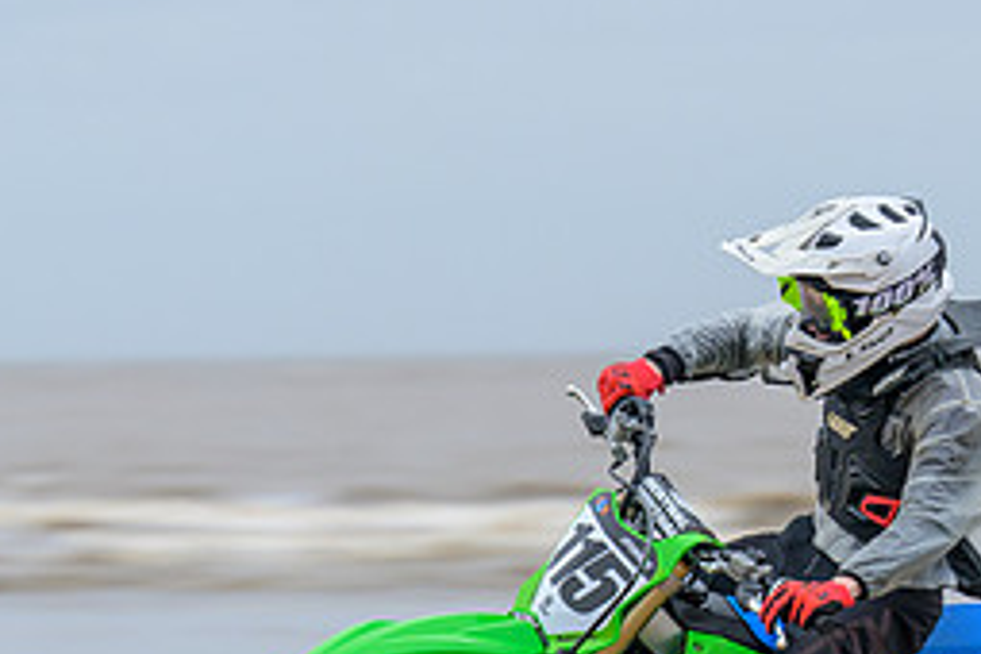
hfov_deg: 5.9
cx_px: 392
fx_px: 9482
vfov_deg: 3.9
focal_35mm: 348
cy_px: 619
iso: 125
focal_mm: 102
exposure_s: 1/250
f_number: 4
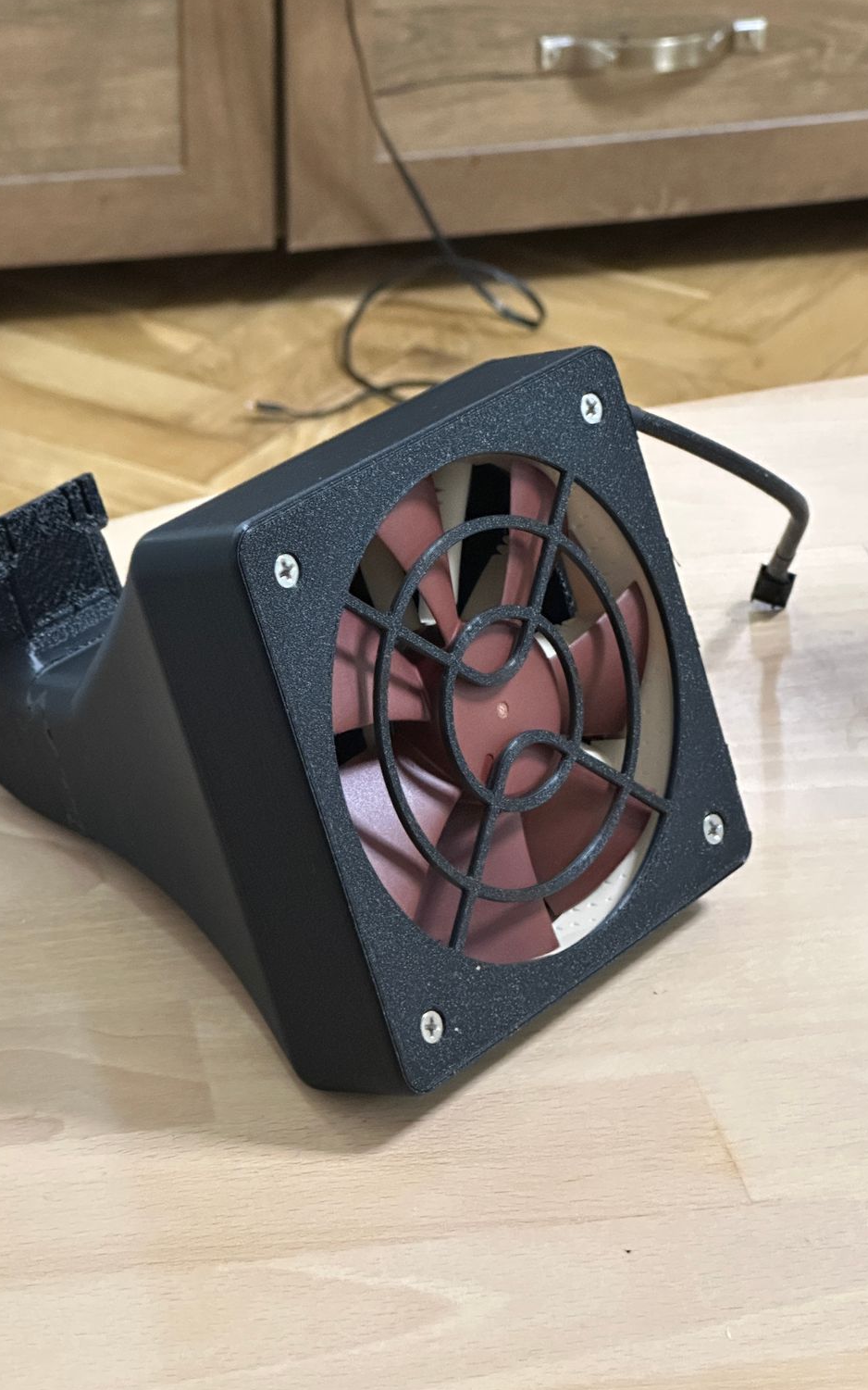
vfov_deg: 23.8
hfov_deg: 15.0
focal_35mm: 87
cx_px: 368
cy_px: 718
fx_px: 3293
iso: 1250
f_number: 2.8
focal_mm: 9
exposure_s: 1/34
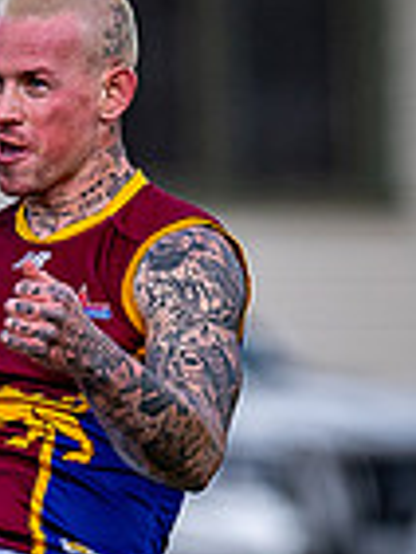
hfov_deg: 0.4
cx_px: -96
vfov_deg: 0.6
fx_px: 55565
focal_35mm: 3473
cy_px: 726
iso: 140
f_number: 4
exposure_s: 1/1600
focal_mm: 500
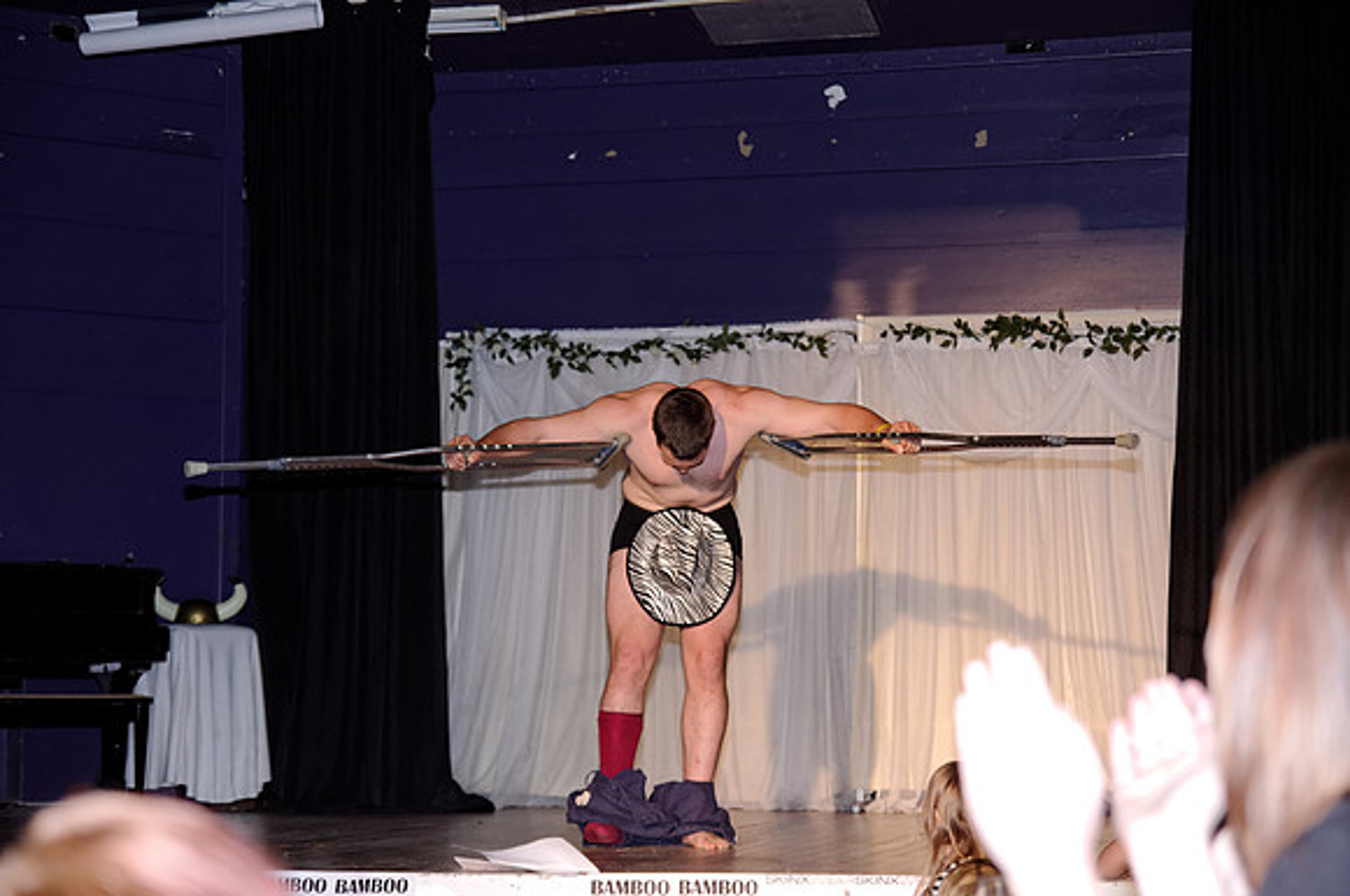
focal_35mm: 75
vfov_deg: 18.1
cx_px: 675
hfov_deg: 27.0
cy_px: 448
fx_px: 2809
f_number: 2.8
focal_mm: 50
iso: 640
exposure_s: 1/160
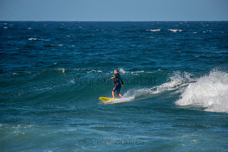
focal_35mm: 508
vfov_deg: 2.7
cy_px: 76
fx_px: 3215
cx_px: 114
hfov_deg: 4.1
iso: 220
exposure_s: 1/4000
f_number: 5.6
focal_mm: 500
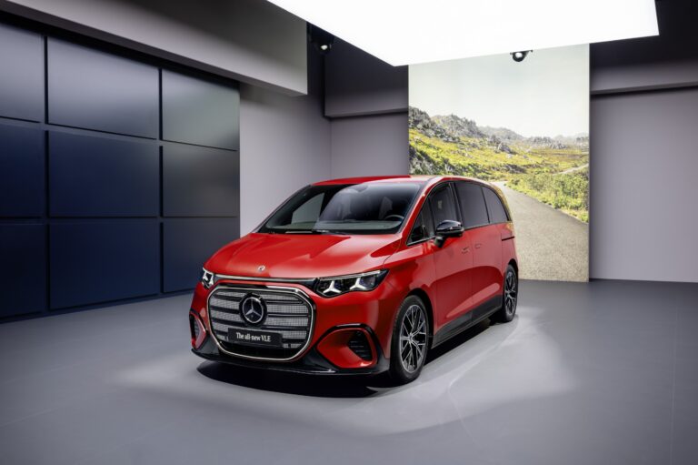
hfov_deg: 58.7
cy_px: 232
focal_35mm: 32
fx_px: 620
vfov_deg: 41.1
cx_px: 349
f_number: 7.1
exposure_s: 1/1.25
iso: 100
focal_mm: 32
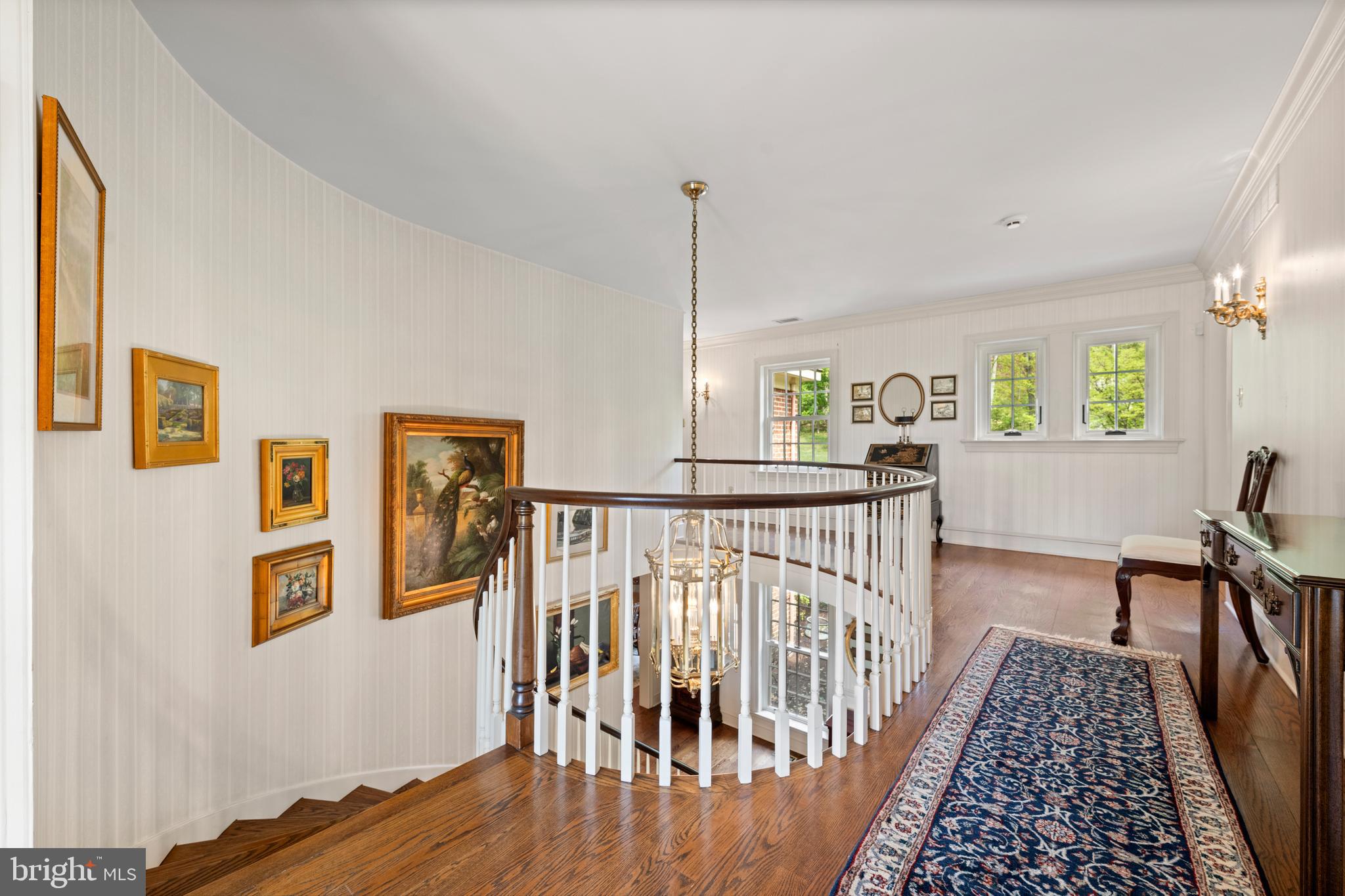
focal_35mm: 14
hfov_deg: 104.3
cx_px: 672
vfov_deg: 81.2
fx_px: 523
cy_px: 448
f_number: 8
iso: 400
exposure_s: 1/4
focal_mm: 14
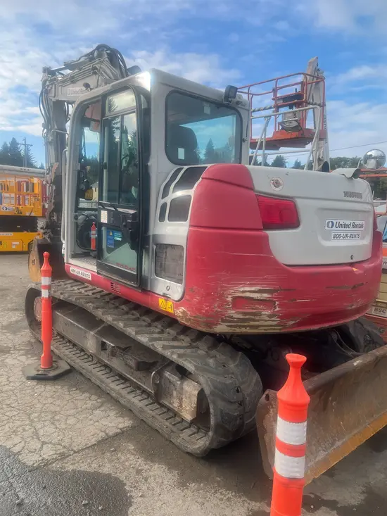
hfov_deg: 53.1
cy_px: 258
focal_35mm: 26
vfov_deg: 67.3
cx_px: 194
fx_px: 387
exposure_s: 1/1106
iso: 50
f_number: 1.6
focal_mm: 5.1
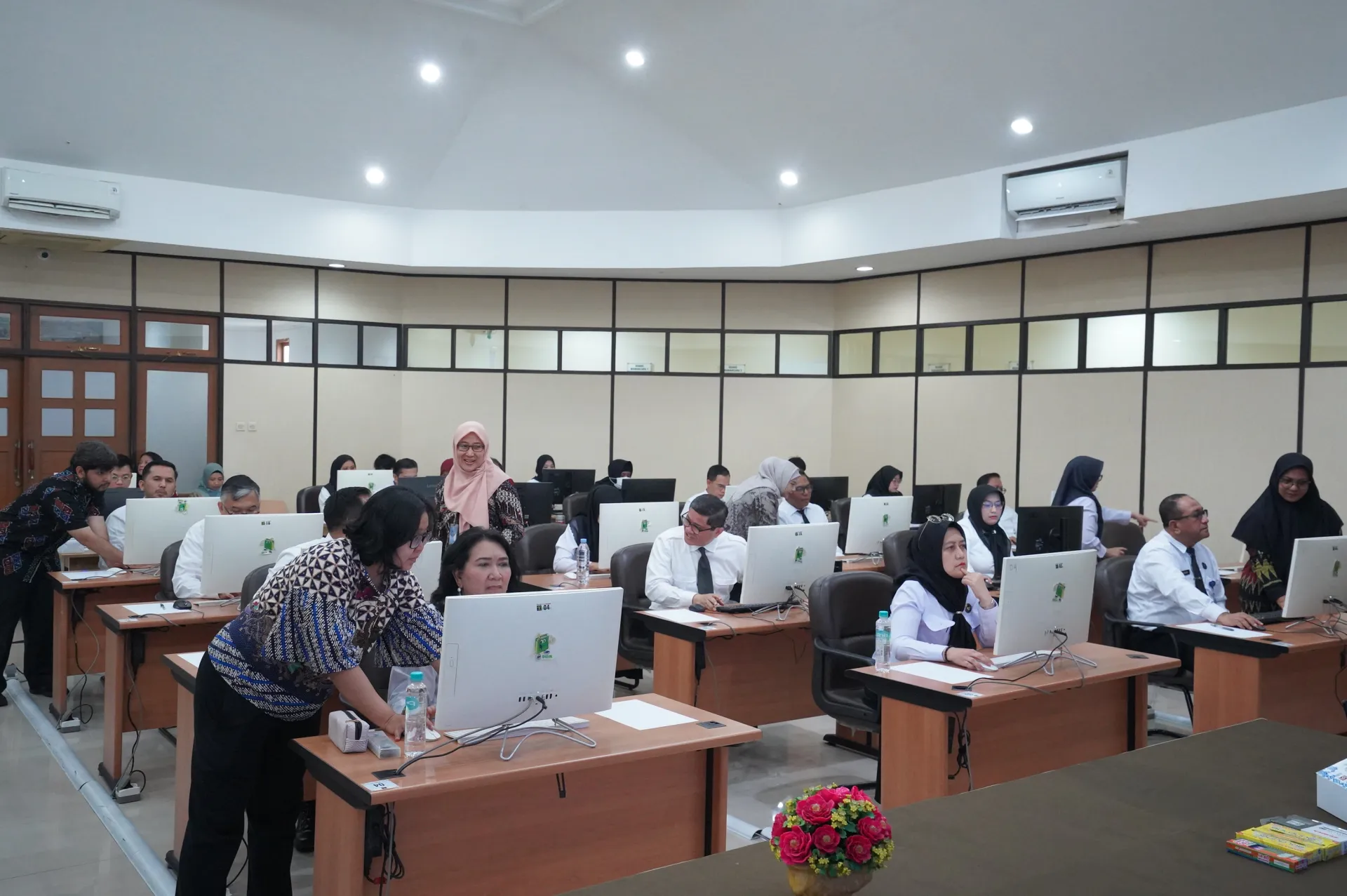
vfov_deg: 39.9
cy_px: 448
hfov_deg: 57.3
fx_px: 1234
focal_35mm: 33
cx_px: 674
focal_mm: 33
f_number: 5.6
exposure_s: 1/100
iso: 10000
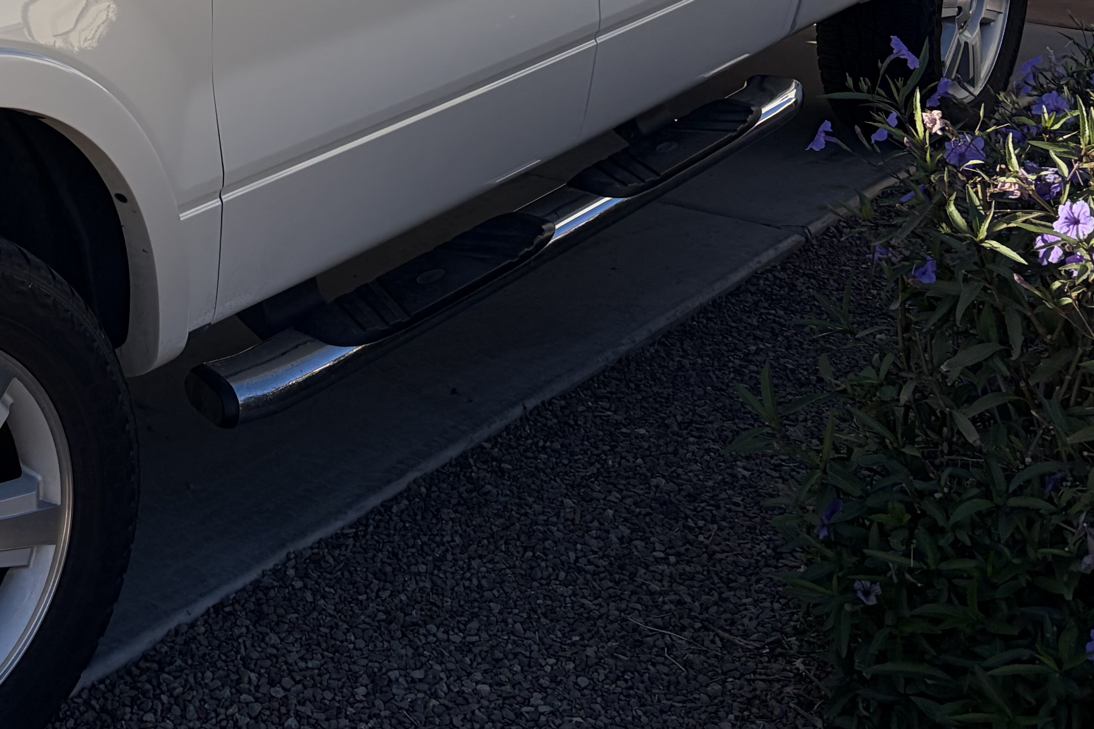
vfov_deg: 20.1
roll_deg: +0.6
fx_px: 1945
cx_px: -63
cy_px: -116
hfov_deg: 28.9
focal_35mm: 64
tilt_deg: -9.1
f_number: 1.6
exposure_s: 1/3279
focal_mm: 5.96
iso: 50
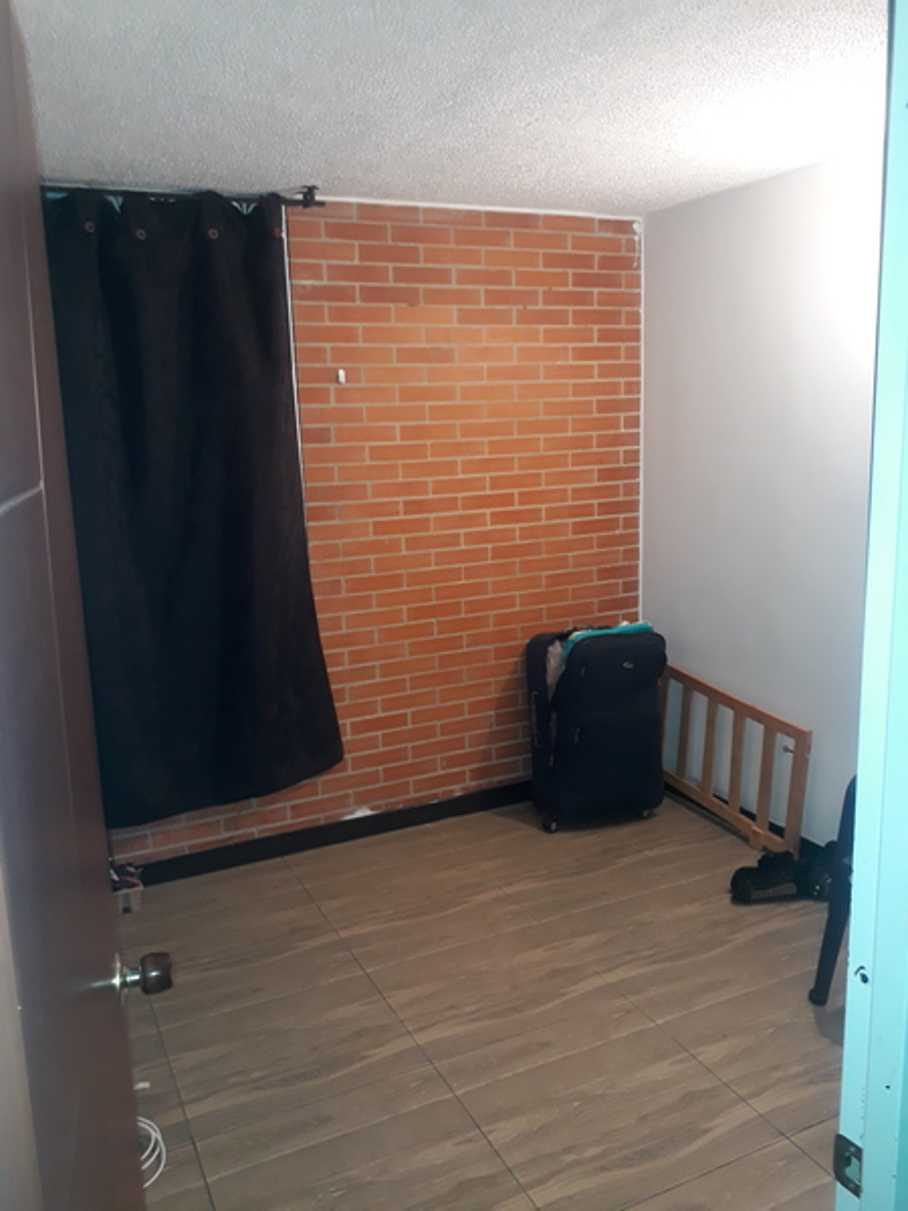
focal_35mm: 27
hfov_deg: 51.4
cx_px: 454
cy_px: 606
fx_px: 944
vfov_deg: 65.3
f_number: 1.9
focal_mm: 3.6
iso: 160
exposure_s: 1/15
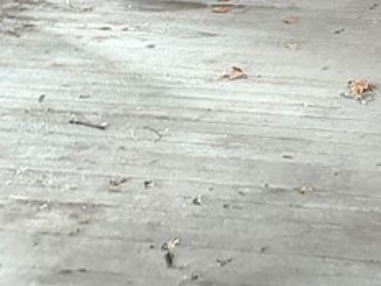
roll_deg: -3.4
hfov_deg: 16.9
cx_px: 568
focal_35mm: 106
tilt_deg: -0.6
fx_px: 1167
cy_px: -319
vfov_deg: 12.1
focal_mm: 6.76
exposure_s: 1/40
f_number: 1.78
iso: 1000
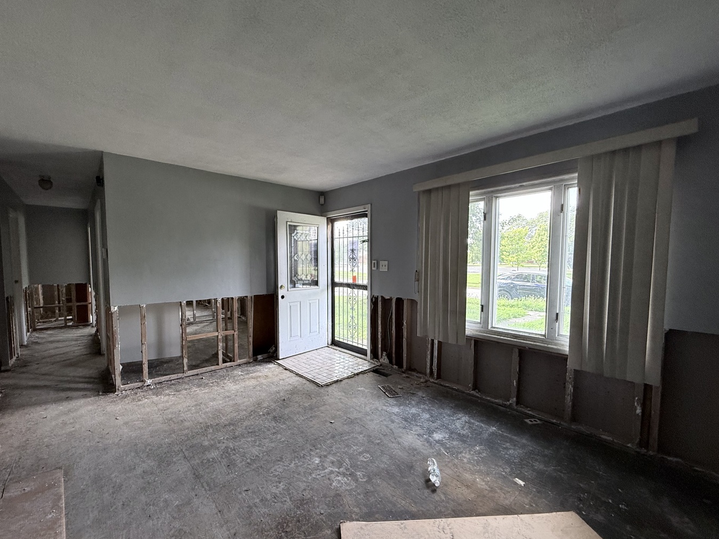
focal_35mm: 15
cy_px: 282
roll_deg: -1.3
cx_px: 341
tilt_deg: -3.4
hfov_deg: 98.1
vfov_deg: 81.7
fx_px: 312
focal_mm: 2.22
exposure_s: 1/99
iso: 200
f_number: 2.2
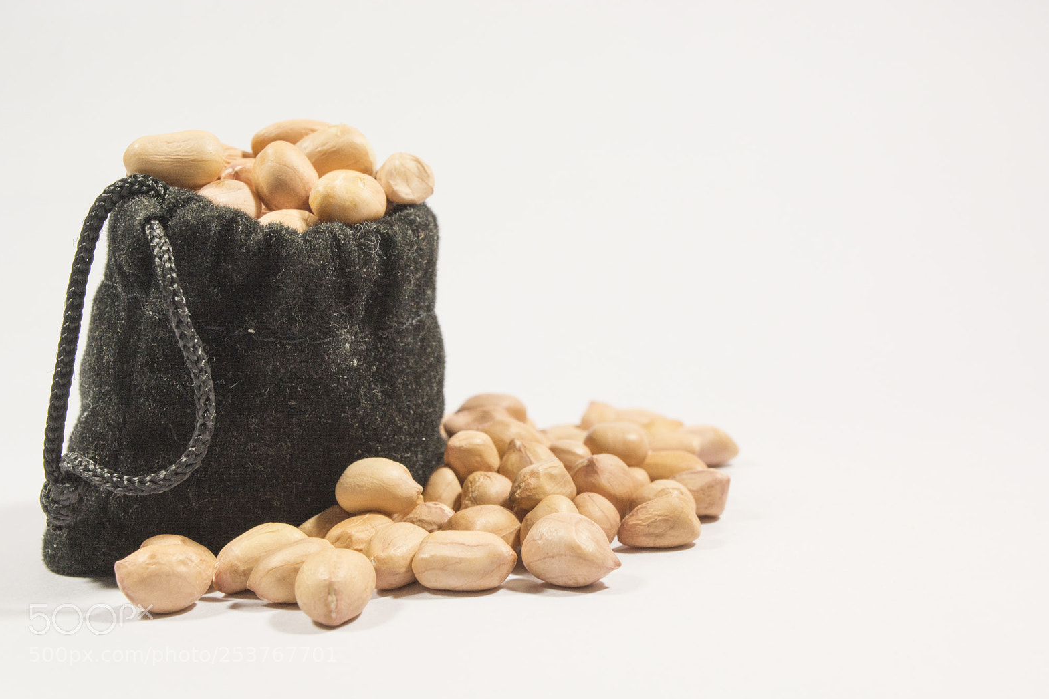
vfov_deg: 26.0
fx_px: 1515
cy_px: 351
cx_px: 522
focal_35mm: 52
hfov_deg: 38.2
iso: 400
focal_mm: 34
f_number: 11
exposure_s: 1/90
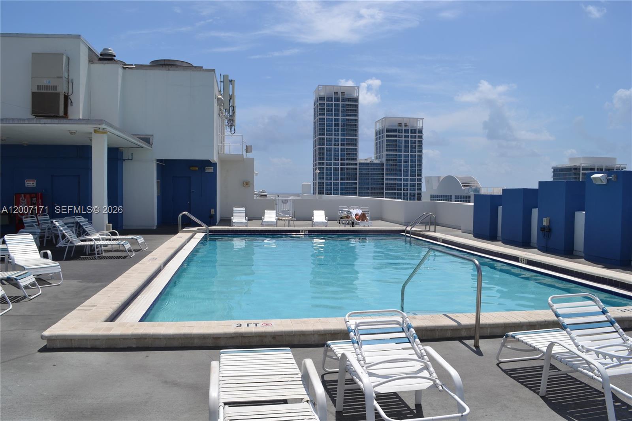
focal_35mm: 27
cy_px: 210
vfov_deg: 47.9
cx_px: 316
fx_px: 474
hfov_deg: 67.4
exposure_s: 1/320
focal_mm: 18
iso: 100
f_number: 9
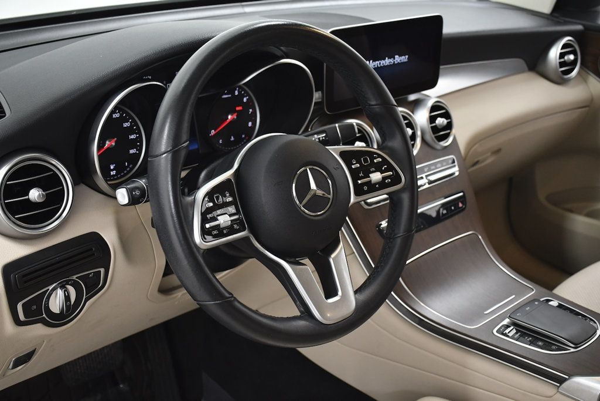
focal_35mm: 45
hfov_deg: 43.6
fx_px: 750
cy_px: 200
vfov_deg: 29.9
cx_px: 300
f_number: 4
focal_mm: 30
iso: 1250
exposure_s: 1/250
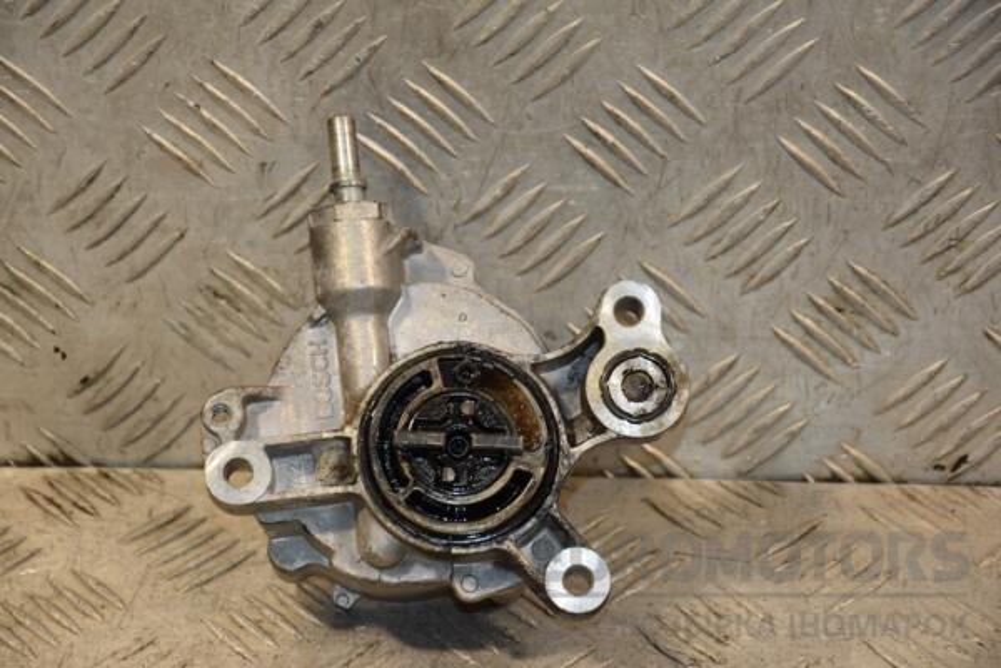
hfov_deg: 15.2
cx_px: 500
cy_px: 334
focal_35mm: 135
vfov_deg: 10.2
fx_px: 3753
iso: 800
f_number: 5.6
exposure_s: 1/160
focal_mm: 90
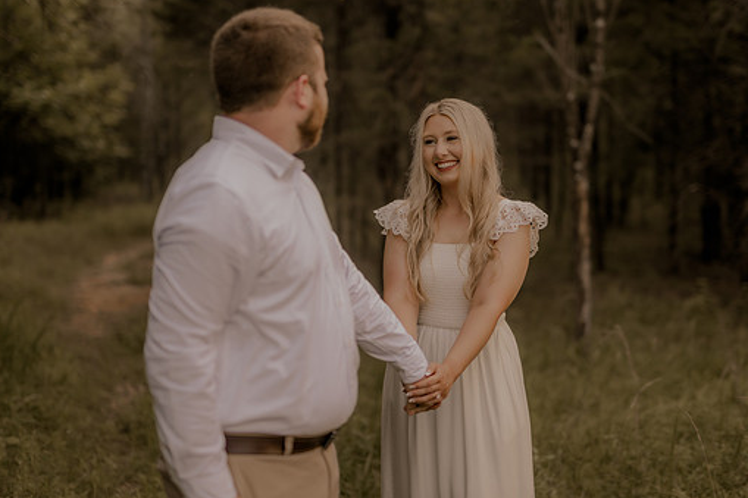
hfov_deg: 35.1
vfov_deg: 23.8
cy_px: 255
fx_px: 1184
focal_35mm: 57
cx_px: 398
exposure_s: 1/320
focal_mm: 50
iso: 200
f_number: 2.2
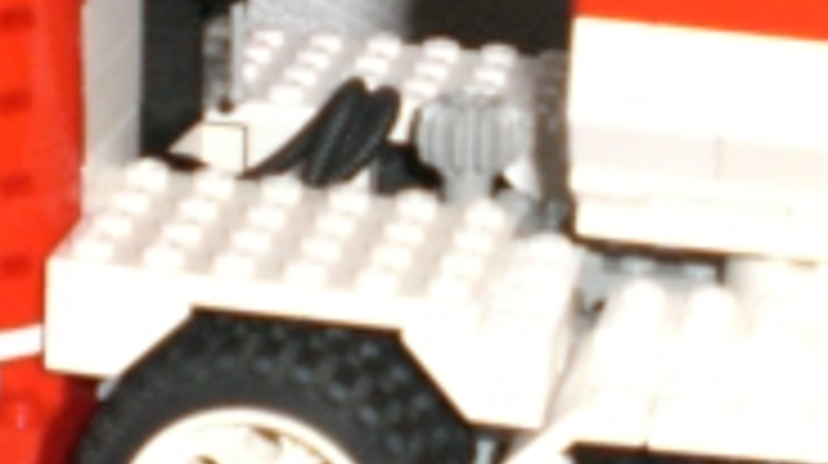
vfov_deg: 8.4
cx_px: 648
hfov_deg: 14.9
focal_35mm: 144
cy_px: 203
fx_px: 3158
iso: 200
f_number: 3.1
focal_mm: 6.3
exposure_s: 1/60
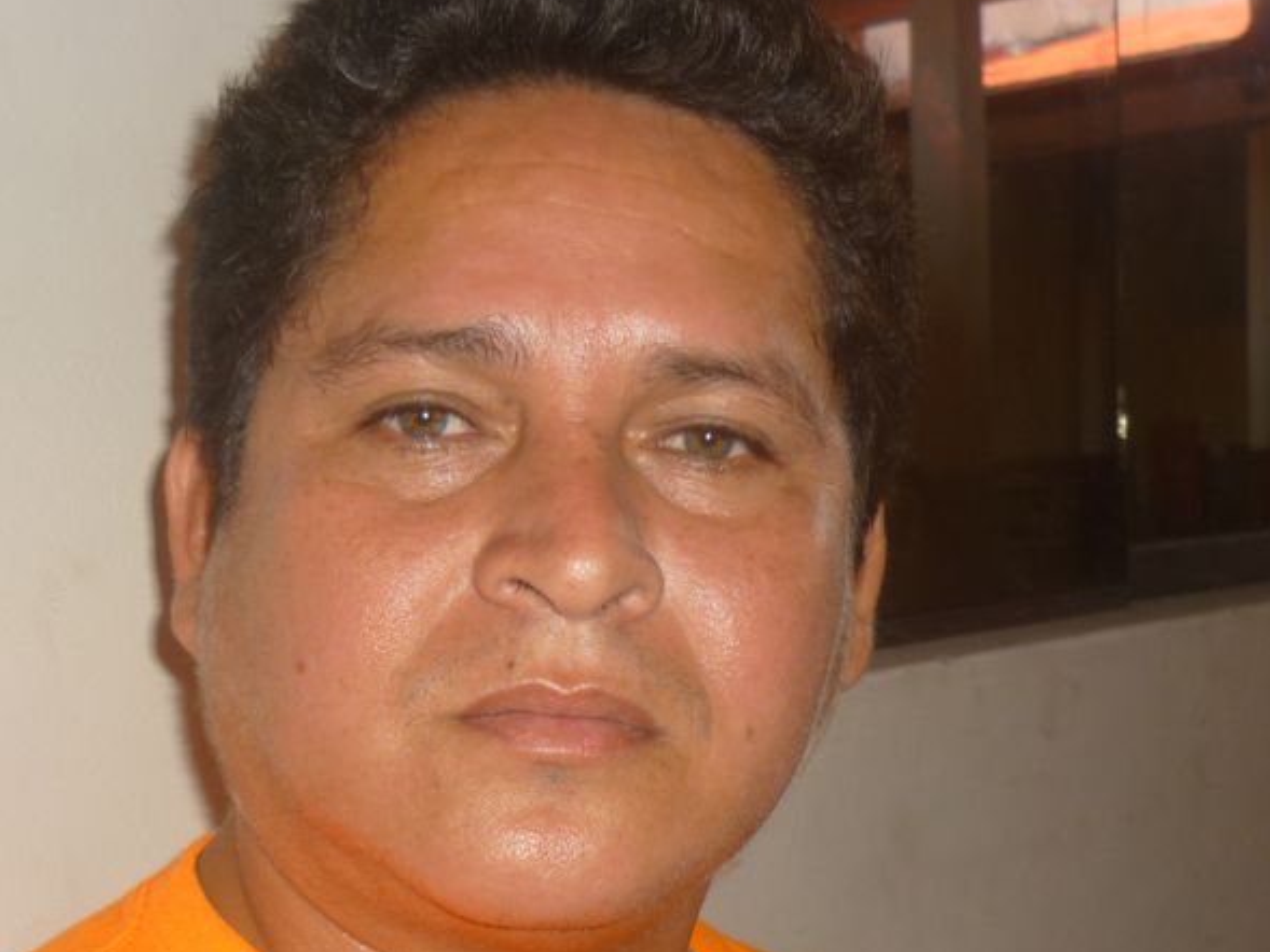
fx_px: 2055
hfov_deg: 33.9
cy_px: 635
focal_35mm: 56
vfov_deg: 26.0
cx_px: 386
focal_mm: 5.5
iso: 100
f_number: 2.8
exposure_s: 1/30
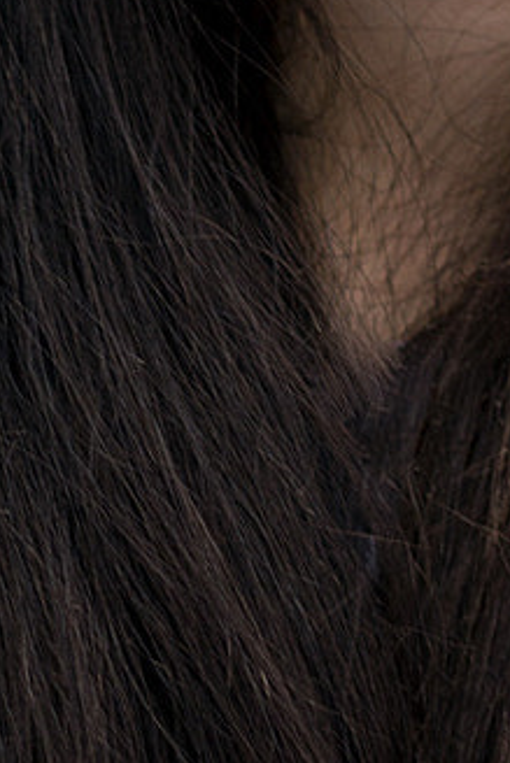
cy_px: 79
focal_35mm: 366
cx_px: 271
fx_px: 7769
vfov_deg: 5.6
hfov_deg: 3.8
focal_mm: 50
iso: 200
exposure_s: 1/200
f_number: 2.8
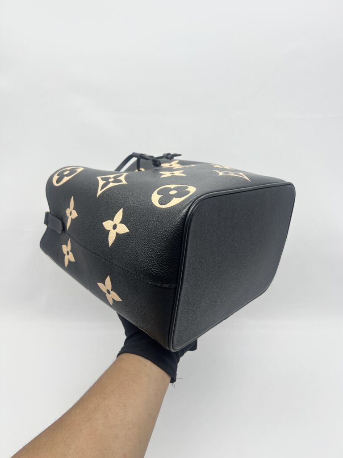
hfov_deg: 53.1
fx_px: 344
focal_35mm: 26
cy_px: 229
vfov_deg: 67.3
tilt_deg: -19.3
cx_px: 172
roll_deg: +0.1
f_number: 1.5
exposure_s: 1/100
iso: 32
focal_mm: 5.7
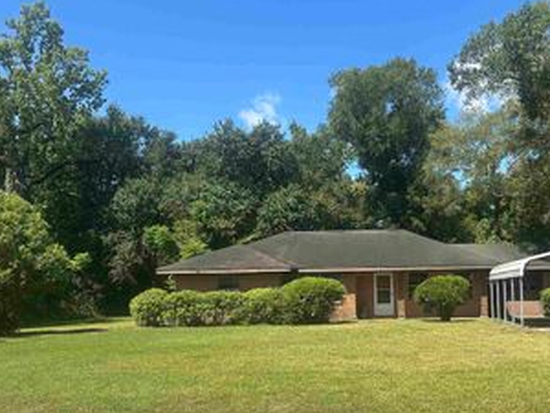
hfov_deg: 45.7
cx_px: 390
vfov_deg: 35.2
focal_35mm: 40
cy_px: 309
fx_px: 636
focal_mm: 6.86
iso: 80
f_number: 1.78
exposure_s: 1/3058
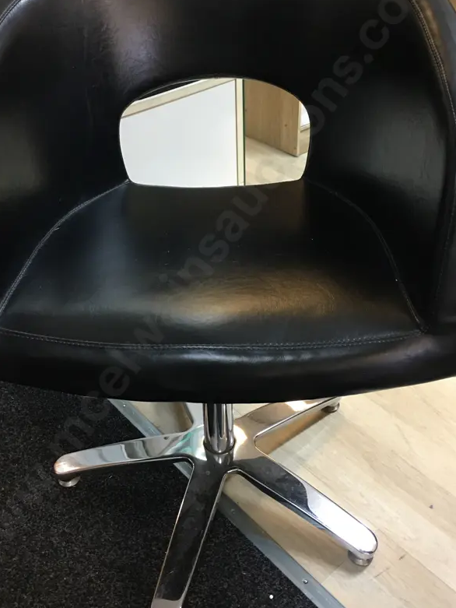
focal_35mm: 38
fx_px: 667
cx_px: 207
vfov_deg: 48.8
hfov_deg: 37.7
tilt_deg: -32.3
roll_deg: +1.3
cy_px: 256
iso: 125
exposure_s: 1/17
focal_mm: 4.15
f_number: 2.2
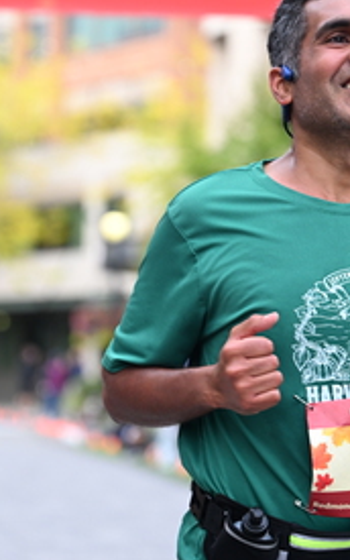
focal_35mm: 167
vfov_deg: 12.5
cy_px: 214
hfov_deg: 7.8
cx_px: 56
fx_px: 2547
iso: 1000
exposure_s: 1/1600
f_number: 2.8
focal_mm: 82
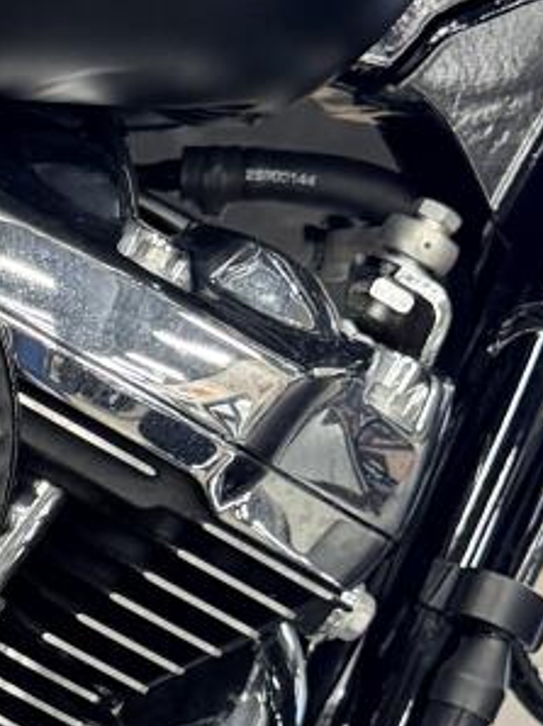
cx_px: -235
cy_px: 558
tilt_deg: -18.0
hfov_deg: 11.8
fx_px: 2534
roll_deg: -3.7
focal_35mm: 121
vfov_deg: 16.2
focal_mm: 6.76
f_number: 1.78
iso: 250
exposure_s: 1/60
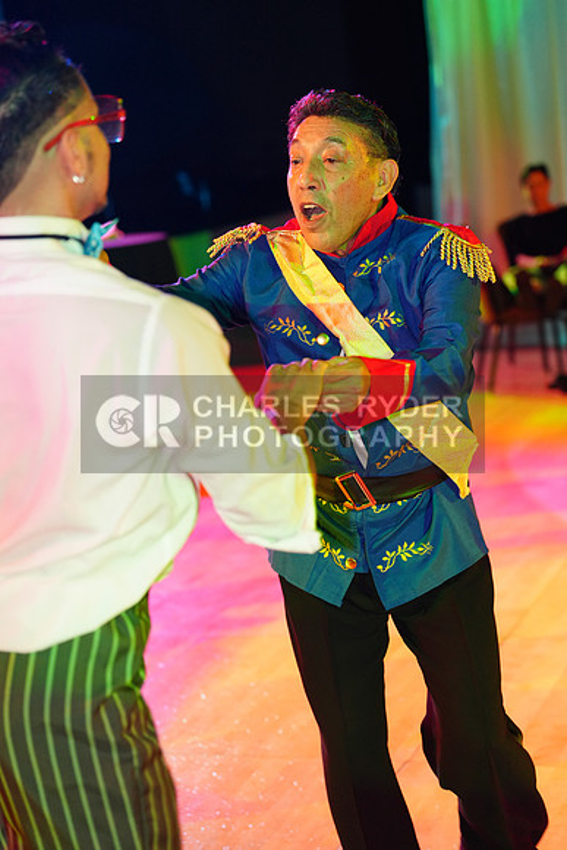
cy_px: 425
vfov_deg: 28.8
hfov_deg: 19.5
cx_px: 284
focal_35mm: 70
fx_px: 1653
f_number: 3.2
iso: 2000
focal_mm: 70
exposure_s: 1/200
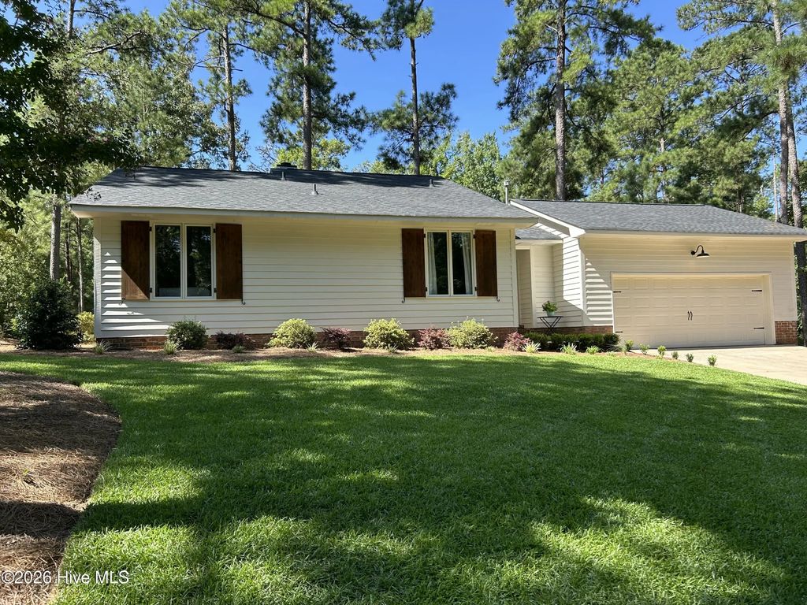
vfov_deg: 53.1
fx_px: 606
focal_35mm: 26
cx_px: 404
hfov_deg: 67.3
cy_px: 302
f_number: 1.5
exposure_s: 1/965
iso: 50
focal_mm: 5.7
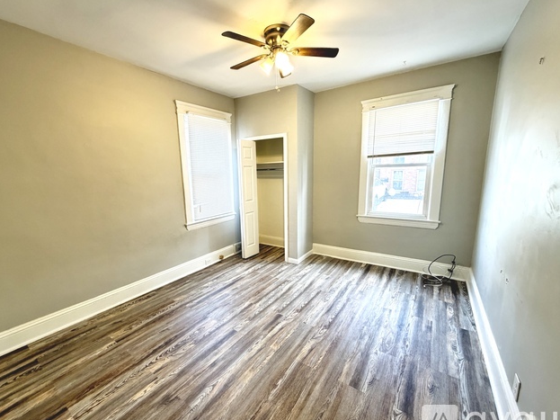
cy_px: 216
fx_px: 243
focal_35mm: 15
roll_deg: +2.1
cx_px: 267
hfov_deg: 98.1
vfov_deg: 81.7
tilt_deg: -10.8
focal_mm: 2.22
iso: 500
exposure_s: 1/60
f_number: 2.2
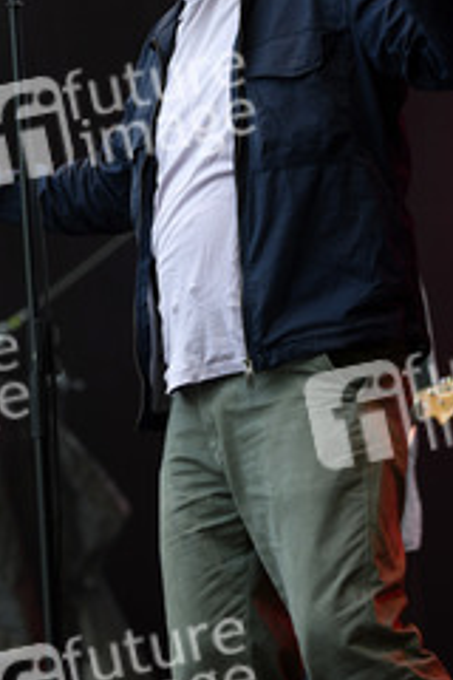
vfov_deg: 11.7
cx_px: 193
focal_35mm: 175
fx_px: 3303
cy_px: 261
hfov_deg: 7.8
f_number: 3.5
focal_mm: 105
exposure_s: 1/640
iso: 800
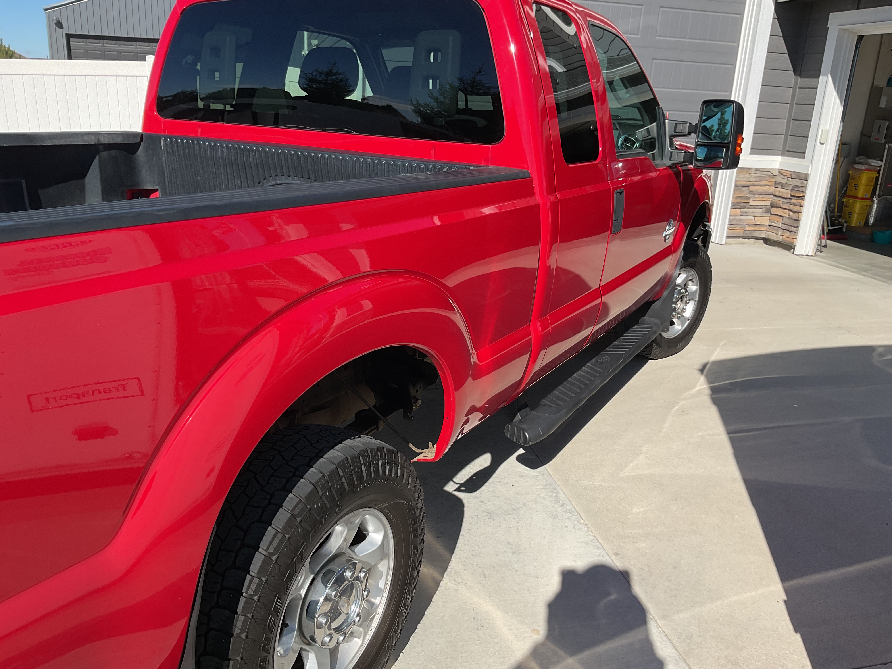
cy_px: 334
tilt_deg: -17.0
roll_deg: -2.9
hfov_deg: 61.7
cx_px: 446
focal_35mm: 29
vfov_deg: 48.2
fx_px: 747
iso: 16
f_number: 1.8
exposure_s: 1/1451
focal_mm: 3
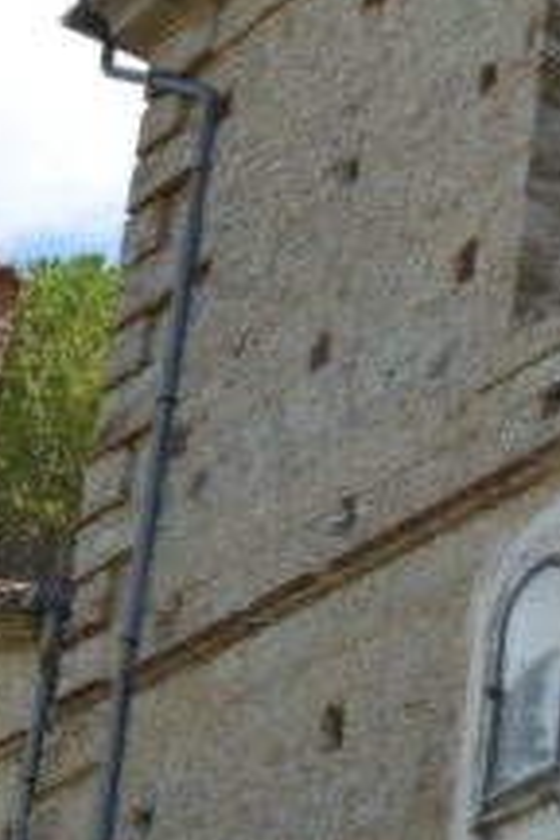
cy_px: 824
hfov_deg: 9.5
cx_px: 467
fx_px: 3360
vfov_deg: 14.1
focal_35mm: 144
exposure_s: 1/200
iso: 125
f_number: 9
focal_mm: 18
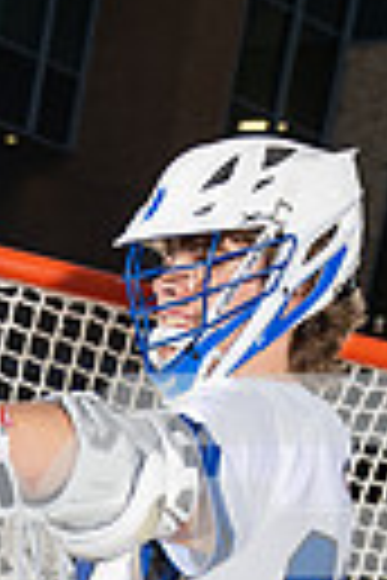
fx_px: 1854
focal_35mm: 115
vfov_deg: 16.4
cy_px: 832
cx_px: 148
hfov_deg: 11.9
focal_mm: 33
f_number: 4.5
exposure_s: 1/250
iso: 200
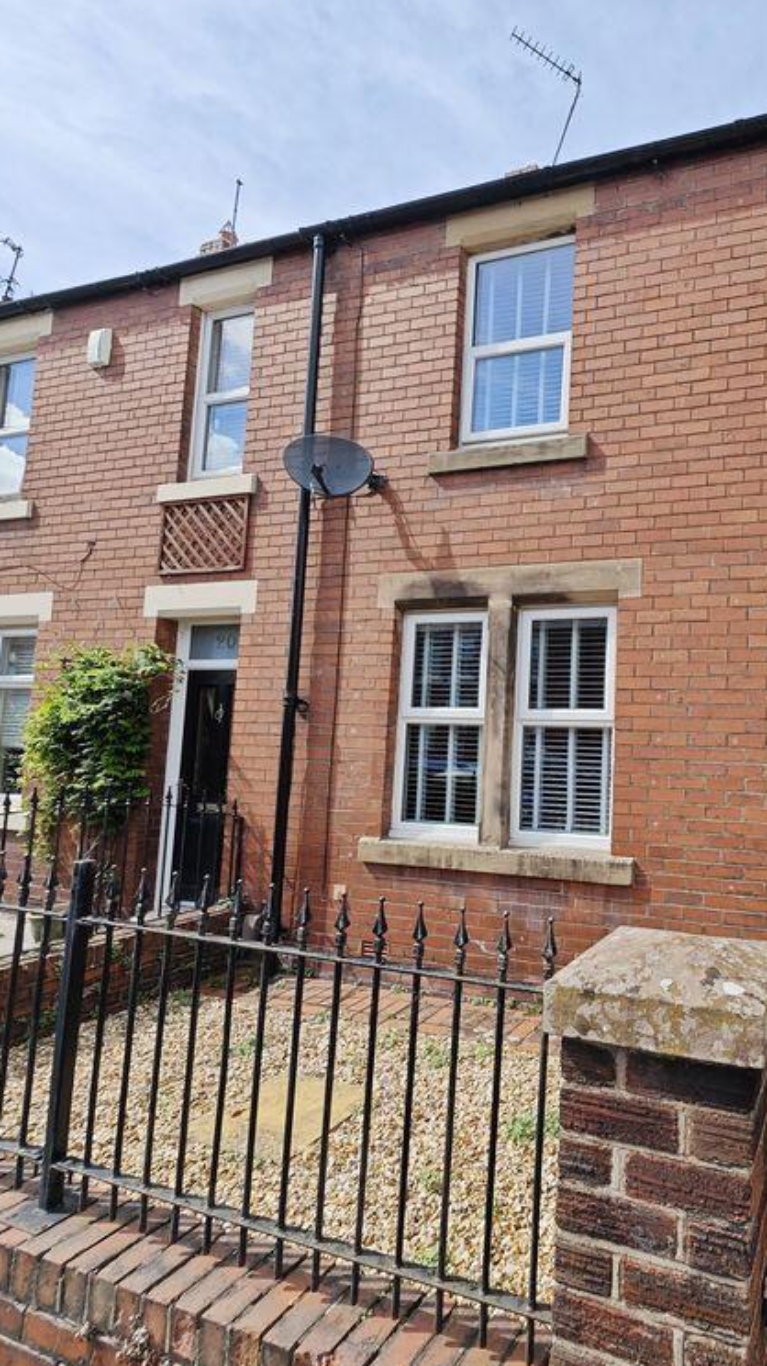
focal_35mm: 18
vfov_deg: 92.7
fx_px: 651
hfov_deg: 54.8
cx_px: 657
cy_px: 687
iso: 50
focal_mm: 2.03
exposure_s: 1/2644
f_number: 1.8
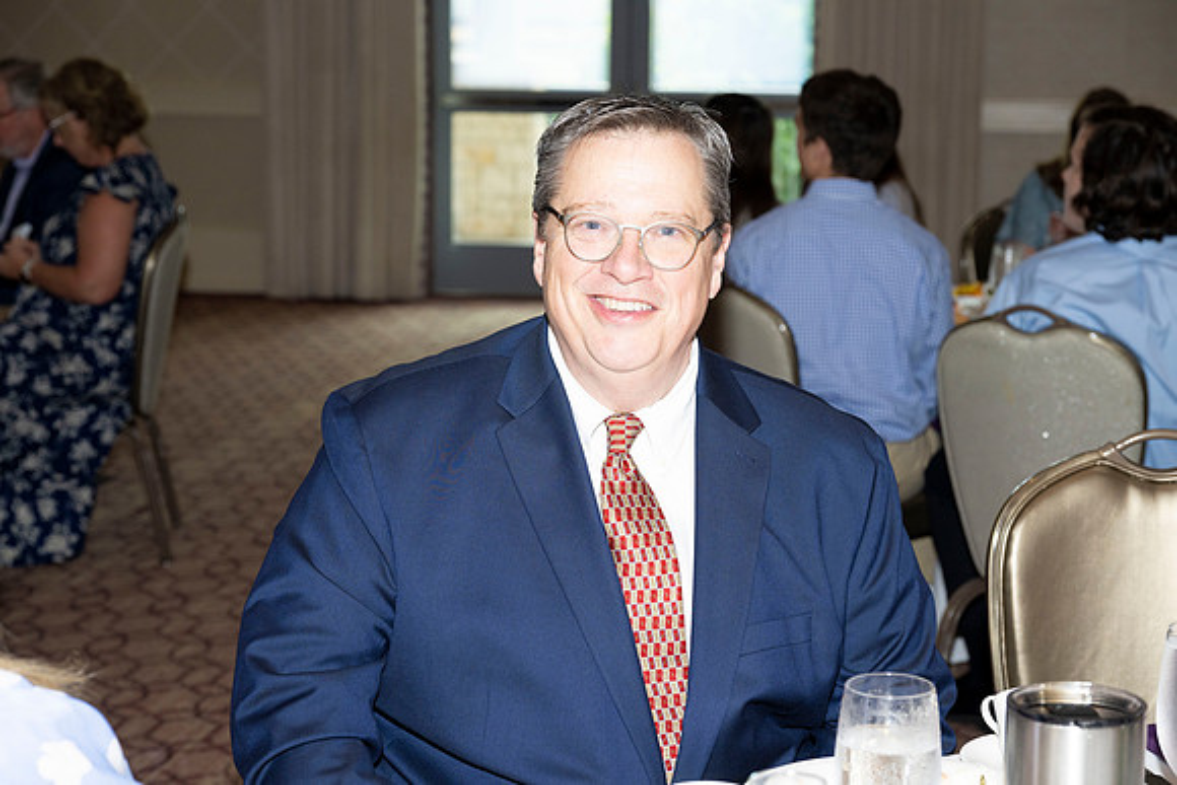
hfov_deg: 29.6
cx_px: 588
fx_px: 2224
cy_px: 392
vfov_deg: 20.0
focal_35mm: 68
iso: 800
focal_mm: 68
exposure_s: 1/160
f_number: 5.6
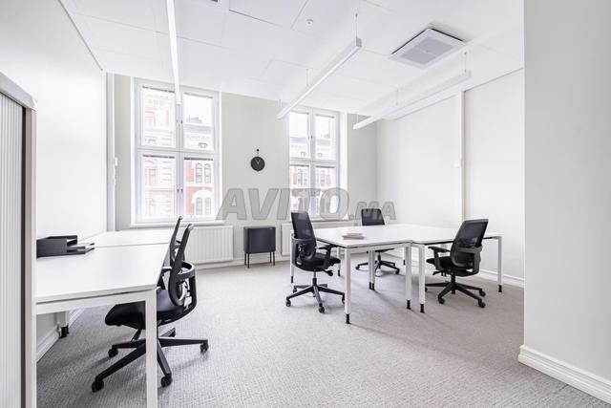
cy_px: 204
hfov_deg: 100.4
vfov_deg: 77.4
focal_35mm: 15
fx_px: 255
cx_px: 306
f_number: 11
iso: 200
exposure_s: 1/60
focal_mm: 10
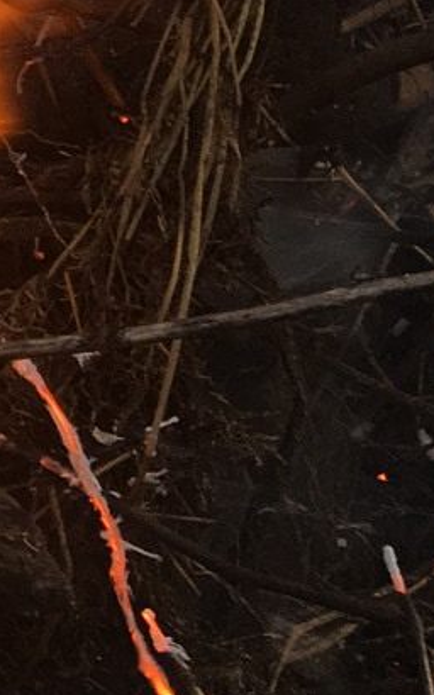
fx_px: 2273
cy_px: -490
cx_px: -507
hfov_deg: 9.9
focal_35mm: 120
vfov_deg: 15.4
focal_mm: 4.15
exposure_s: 1/50
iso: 32
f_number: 2.2
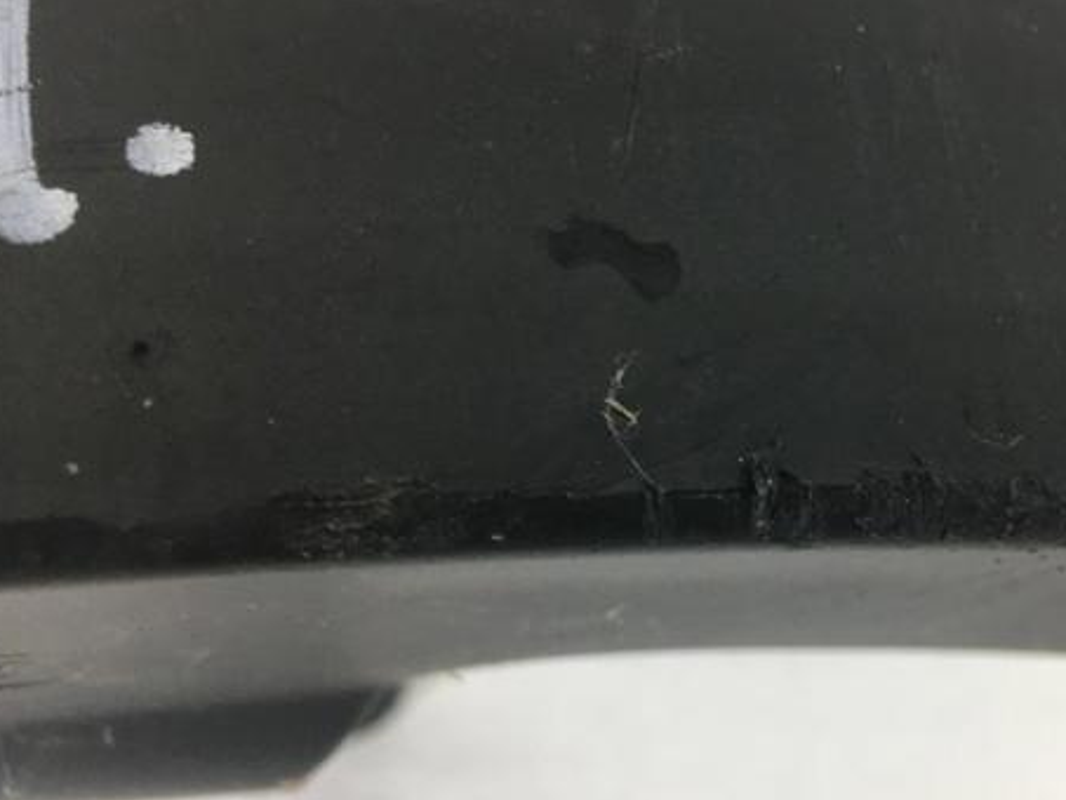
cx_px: 699
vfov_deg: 35.1
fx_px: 1263
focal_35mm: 41
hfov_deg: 45.2
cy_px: 367
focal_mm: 4.15
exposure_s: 1/33
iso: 40
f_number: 2.2
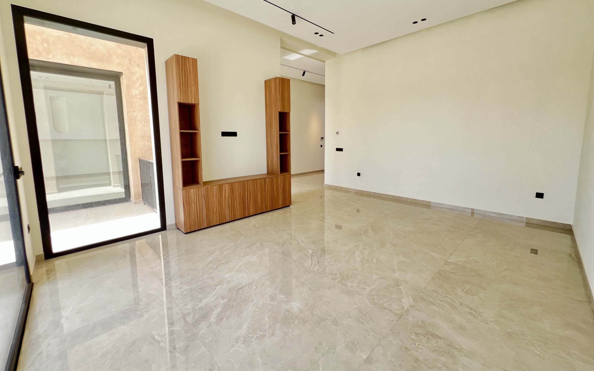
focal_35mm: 14
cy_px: 165
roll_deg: +0.0
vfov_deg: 78.4
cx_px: 299
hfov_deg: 105.3
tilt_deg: -6.0
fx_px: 227
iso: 50
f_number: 1.8
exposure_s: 1/64
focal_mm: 1.57
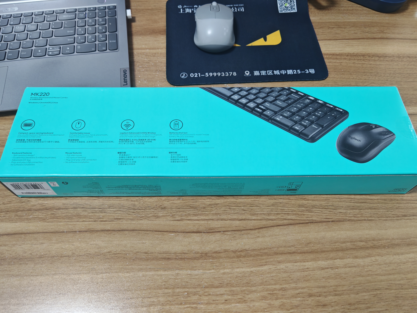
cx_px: 208
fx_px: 325
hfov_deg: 65.3
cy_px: 156
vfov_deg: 51.4
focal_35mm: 27
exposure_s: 1/50
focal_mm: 6.67
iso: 500
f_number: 1.9
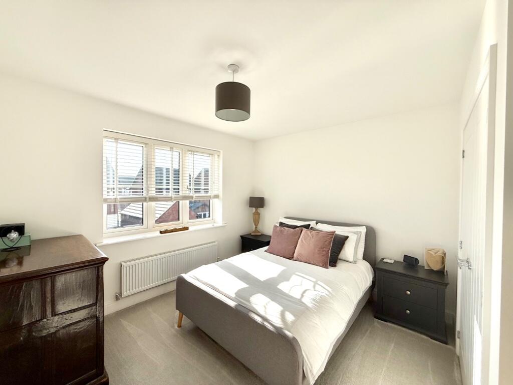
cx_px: 256
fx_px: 207
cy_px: 192
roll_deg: -0.3
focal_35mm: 14
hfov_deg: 102.1
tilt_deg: +0.2
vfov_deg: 85.7
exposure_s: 1/864
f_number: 2.2
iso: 64
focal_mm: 2.22
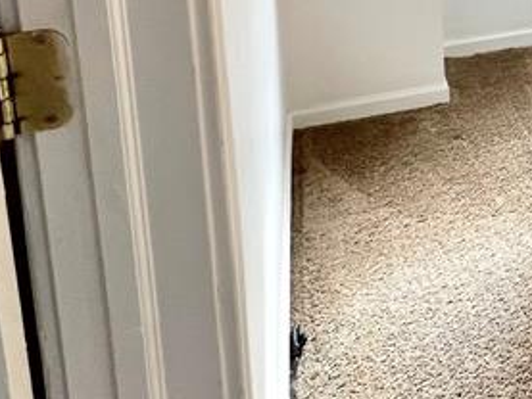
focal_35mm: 48
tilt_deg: -10.6
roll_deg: -2.7
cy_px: -138
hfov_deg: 28.8
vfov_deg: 25.5
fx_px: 738
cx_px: 755
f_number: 1.8
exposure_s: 1/120
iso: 64
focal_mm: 1.57
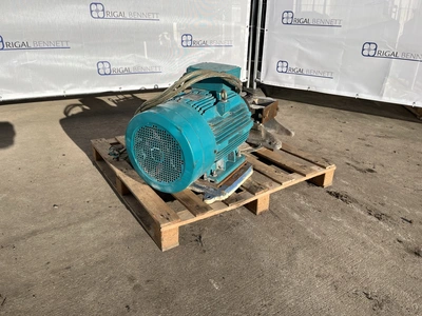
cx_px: 211
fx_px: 317
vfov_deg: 53.1
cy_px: 158
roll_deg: +1.1
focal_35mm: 26
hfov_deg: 67.3
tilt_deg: -21.5
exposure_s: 1/3215
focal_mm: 5.1
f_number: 1.6
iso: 50
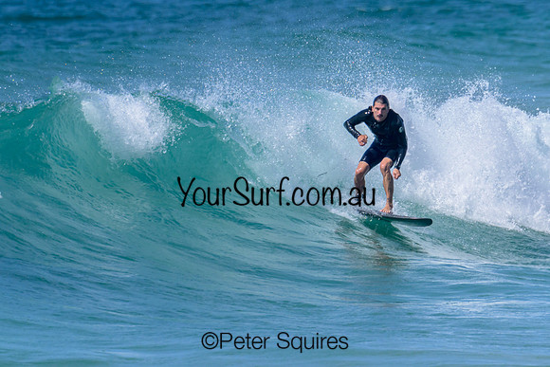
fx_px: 16269
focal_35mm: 1065
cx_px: 365
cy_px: 151
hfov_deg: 1.9
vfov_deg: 1.3
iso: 640
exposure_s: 1/2000
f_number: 11
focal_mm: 800
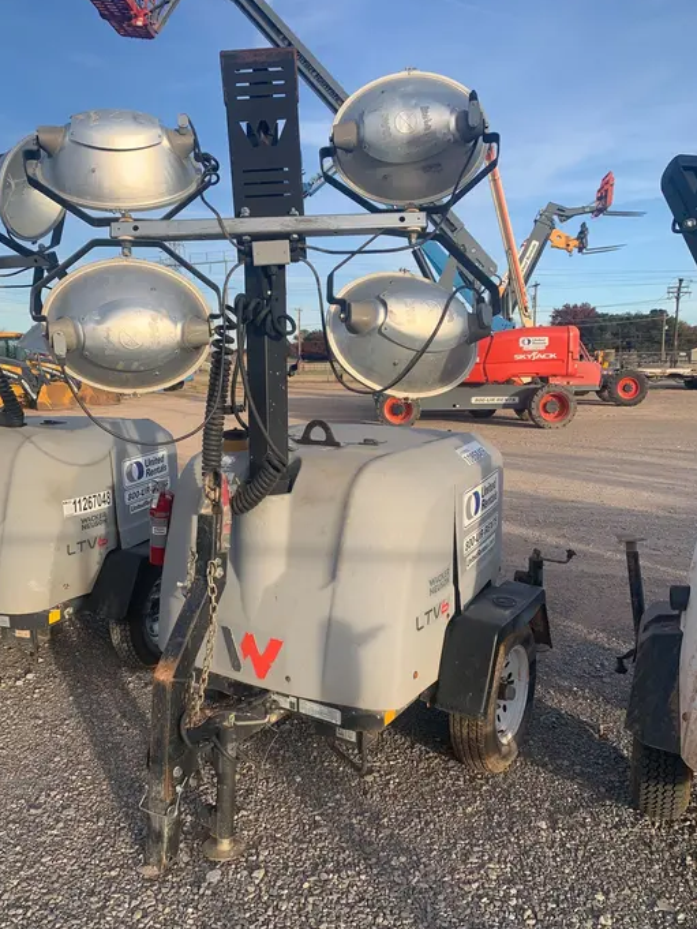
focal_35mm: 28
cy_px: 482
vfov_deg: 63.4
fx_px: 751
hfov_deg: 49.7
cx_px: 326
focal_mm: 4.25
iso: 25
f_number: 1.8
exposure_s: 1/928
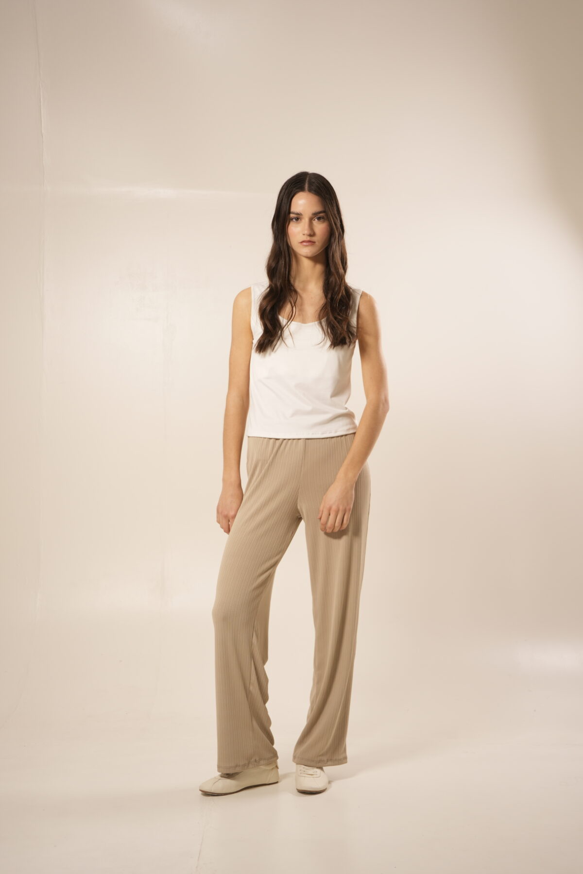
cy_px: 437
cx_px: 292
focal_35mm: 50
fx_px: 1214
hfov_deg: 27.0
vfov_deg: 39.6
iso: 400
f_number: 3.2
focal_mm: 50
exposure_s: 1/60
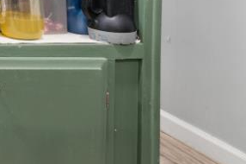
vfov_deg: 14.3
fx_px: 591
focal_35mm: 87
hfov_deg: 14.7
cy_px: -106
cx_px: -347
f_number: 5.6
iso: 125
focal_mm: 11
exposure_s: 1/4
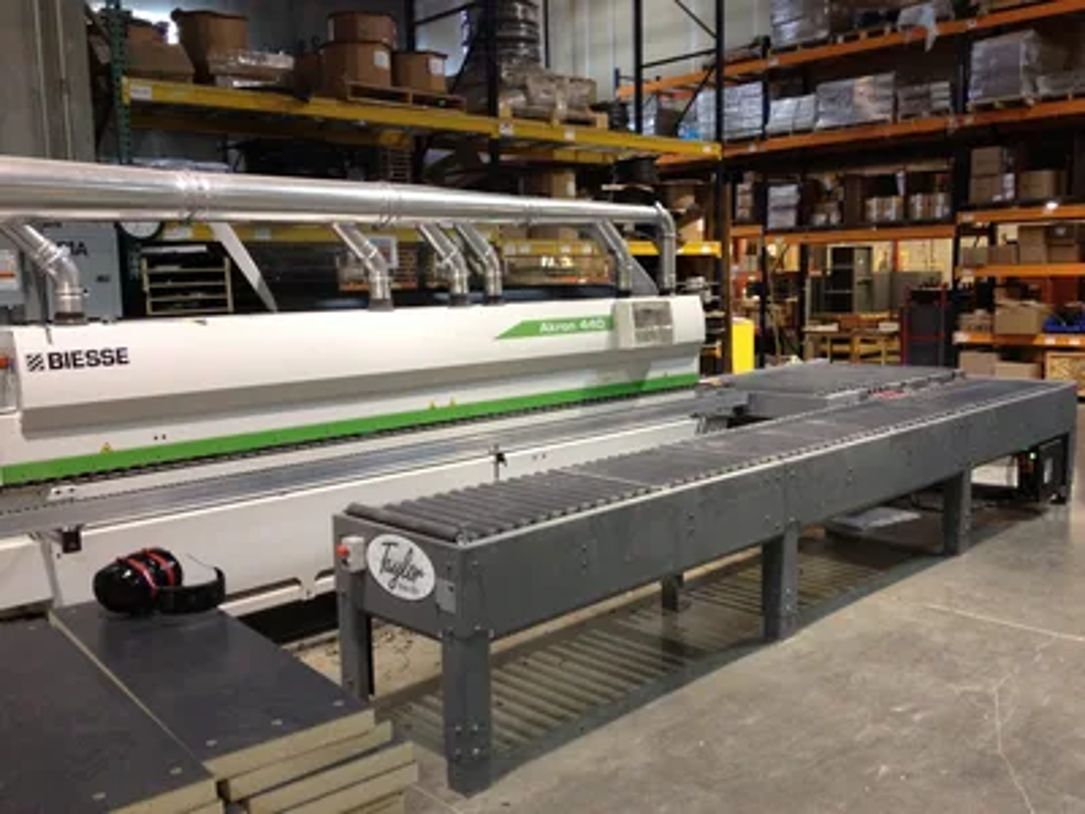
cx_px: 542
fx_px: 1097
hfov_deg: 52.6
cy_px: 407
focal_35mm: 35
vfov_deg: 40.7
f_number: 2.4
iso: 160
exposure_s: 1/20
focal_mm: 4.28
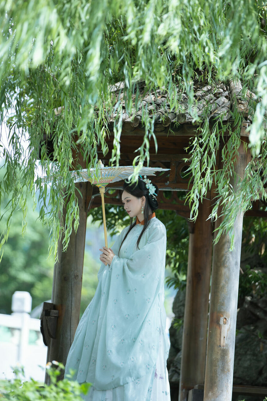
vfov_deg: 9.4
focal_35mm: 220
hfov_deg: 6.2
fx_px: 2447
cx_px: 152
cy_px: 195
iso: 100
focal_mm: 185
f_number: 2.8
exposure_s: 1/500
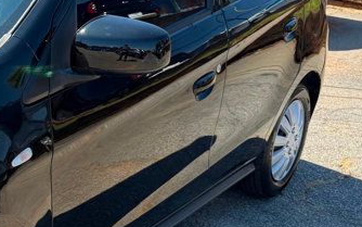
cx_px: -101
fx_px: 770
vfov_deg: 16.7
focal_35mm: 78
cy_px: 135
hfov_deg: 23.6
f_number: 1.78
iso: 80
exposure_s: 1/1211
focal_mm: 6.76
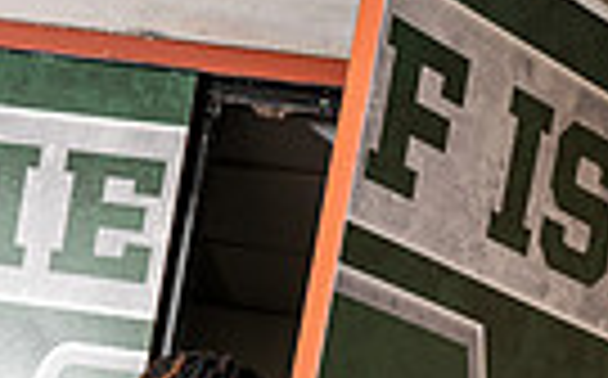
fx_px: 1969
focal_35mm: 119
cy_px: 909
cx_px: 90
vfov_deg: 9.7
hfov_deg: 17.4
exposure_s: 1/250
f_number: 8
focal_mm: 35
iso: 200
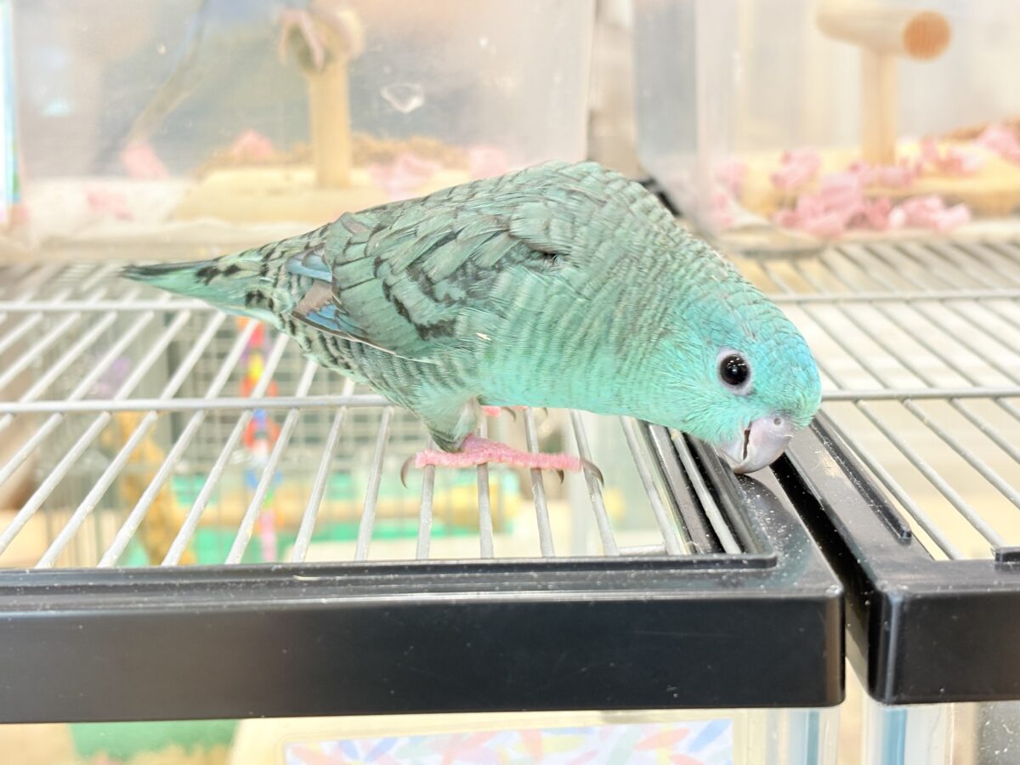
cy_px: 382
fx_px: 1532
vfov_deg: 28.0
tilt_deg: -14.6
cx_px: 510
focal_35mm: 52
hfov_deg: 36.8
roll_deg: +1.7
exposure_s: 1/50
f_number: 1.6
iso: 100
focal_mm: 5.96
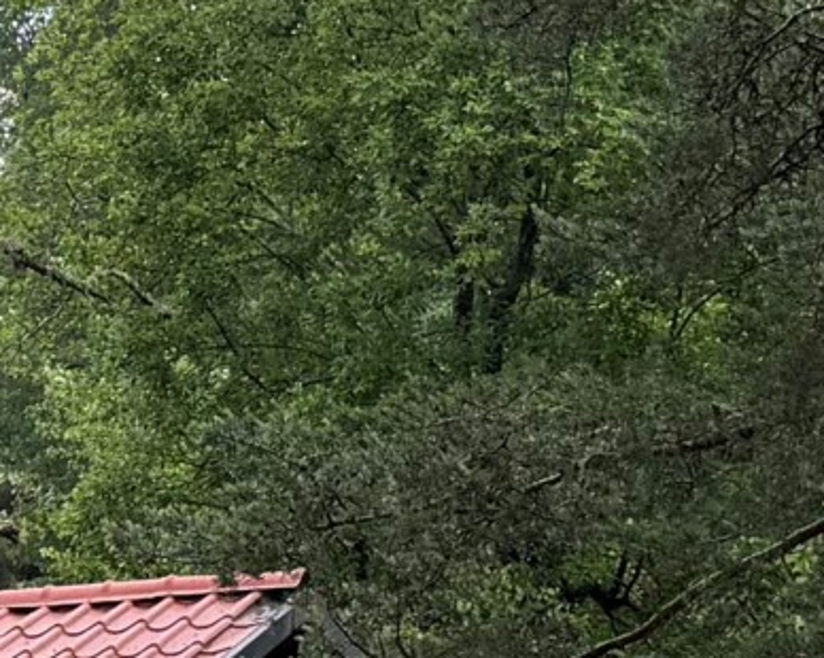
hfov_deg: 10.6
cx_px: -520
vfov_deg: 8.9
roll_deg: -1.6
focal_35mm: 174
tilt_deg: +7.9
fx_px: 4241
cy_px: 348
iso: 100
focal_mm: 6.76
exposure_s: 1/643
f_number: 1.78
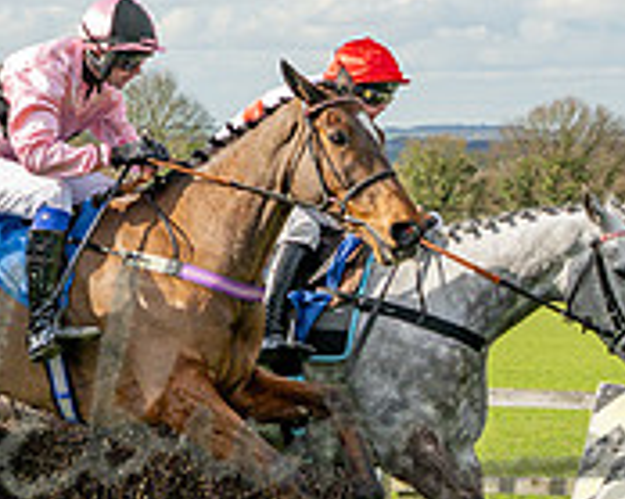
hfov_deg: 8.2
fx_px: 4289
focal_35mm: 232
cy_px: 222
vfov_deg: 6.7
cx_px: -308
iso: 200
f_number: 4
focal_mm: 36
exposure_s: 1/1250
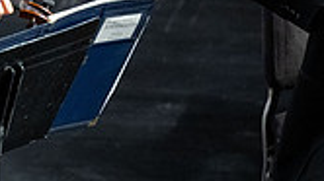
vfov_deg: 1.7
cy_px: 106
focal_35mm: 733
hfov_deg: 2.9
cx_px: -187
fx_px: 6291
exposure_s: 1/400
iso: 1600
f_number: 2.8
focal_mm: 200
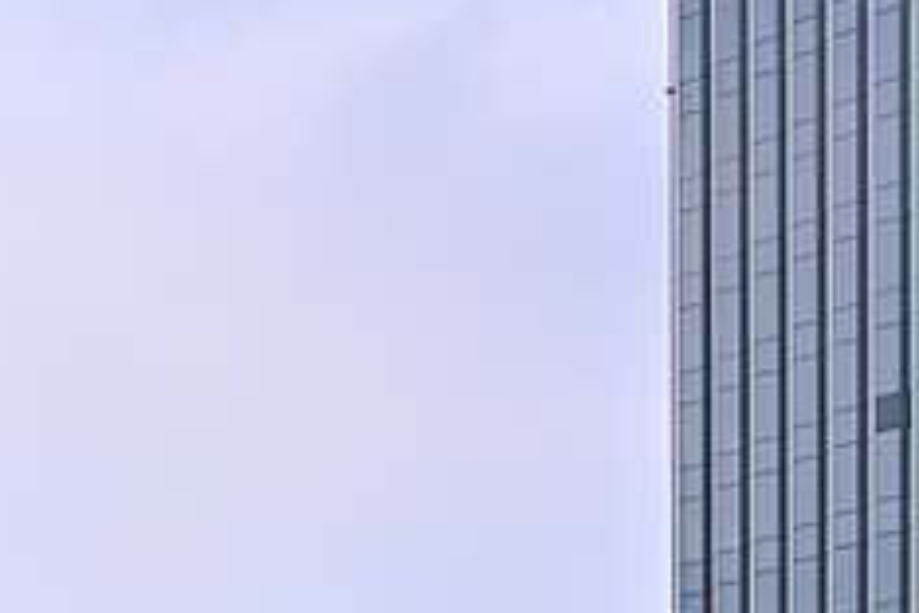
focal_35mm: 154
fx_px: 3931
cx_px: -872
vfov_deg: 8.1
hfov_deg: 12.0
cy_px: 1529
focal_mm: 30
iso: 100
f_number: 8
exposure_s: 1/60
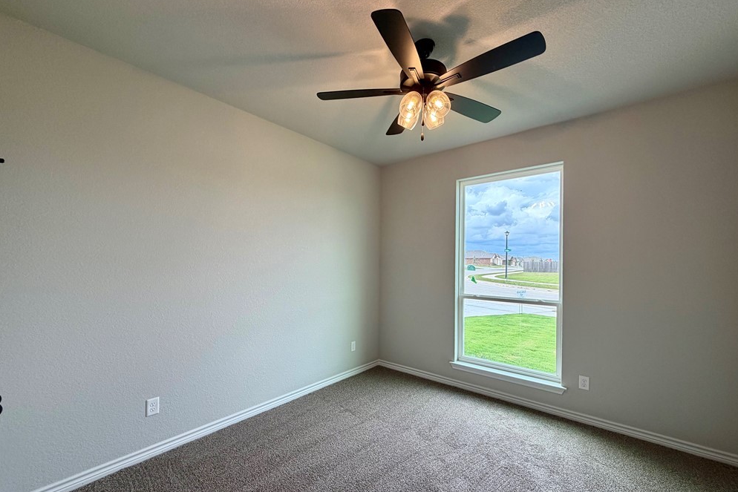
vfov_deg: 77.2
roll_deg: -0.2
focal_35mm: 15
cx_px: 368
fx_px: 308
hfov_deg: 100.4
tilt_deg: +0.1
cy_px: 263
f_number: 2.2
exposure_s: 1/120
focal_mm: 2.22
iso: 64
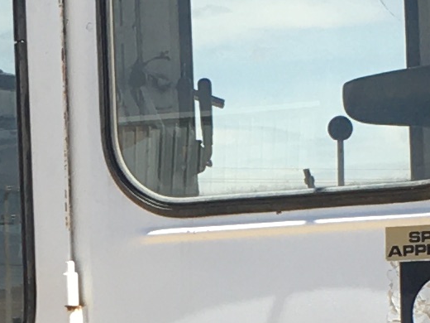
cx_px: 21
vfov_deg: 6.5
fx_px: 2795
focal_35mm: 225
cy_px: 456
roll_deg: +1.9
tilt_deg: -1.7
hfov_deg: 8.8
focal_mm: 4.15
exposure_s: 1/646
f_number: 2.2
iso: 25
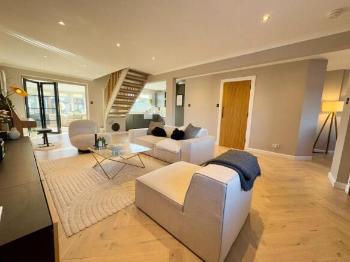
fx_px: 142
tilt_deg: -7.5
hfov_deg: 102.1
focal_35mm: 14
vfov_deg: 85.7
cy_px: 131
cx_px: 175
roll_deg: -1.3
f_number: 2.2
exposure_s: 1/100
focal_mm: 2.22
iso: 125
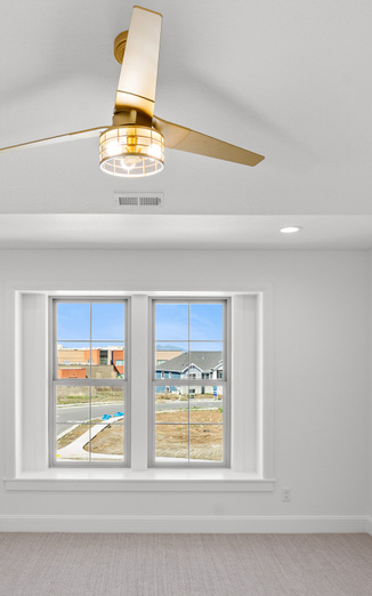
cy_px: 383
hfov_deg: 39.0
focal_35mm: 32
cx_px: 127
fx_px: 519
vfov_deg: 58.7
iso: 400
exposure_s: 1/15
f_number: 9
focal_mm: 16
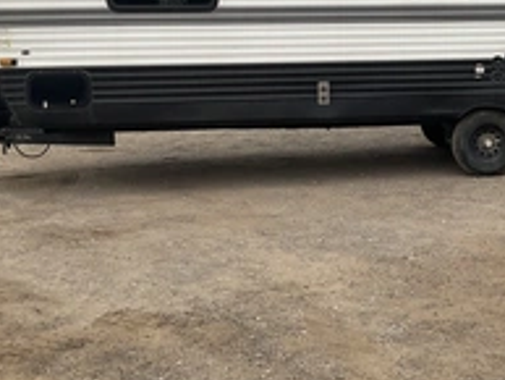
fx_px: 876
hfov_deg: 31.3
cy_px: 100
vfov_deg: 24.2
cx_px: 411
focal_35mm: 60
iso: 25
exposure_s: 1/1786
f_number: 1.8
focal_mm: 3
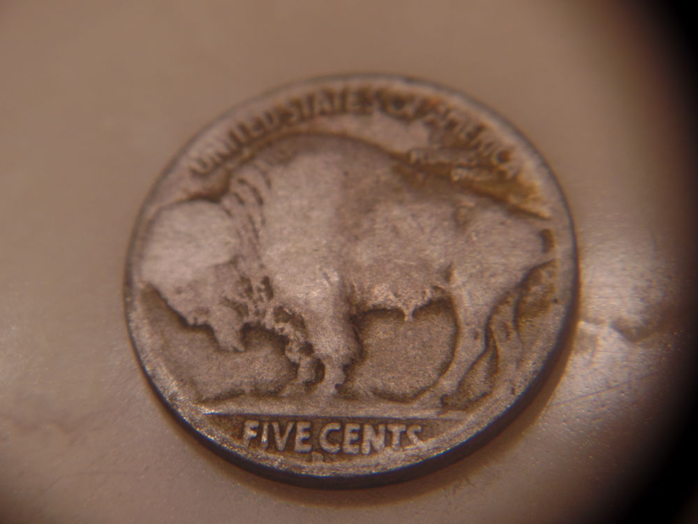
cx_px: 349
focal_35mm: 78
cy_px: 262
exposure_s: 1/60
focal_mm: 13.9
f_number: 3.8
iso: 80
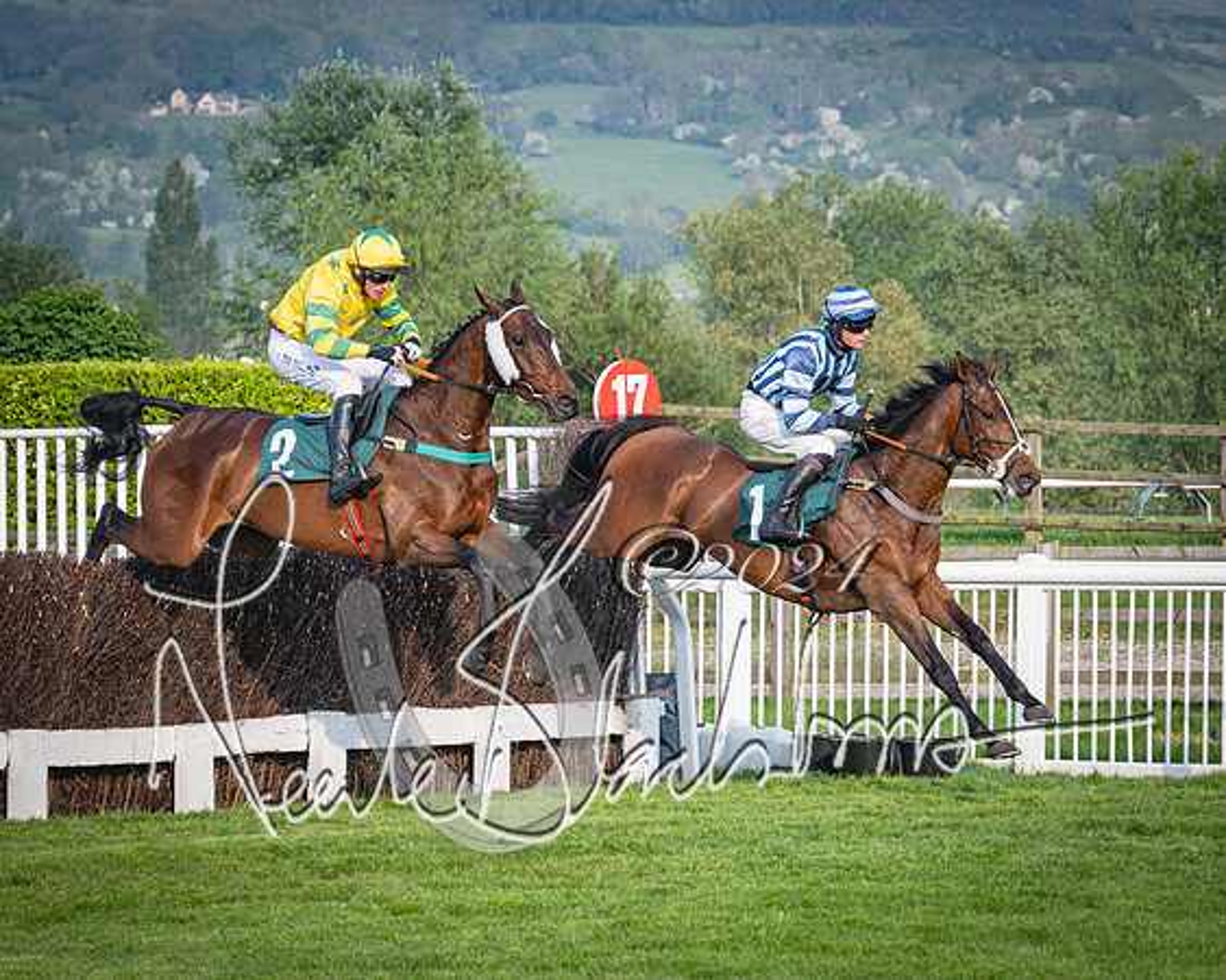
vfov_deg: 7.5
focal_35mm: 205
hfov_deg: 9.4
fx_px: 7447
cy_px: 425
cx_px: 534
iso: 400
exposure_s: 1/1600
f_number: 4
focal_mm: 100
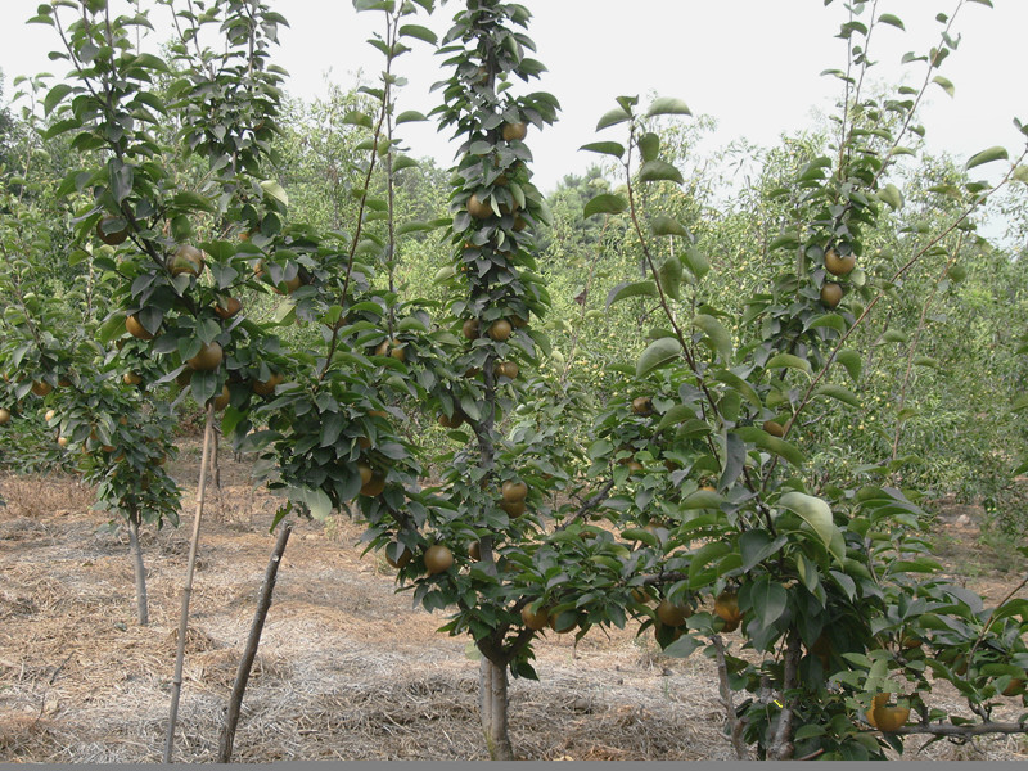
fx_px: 1277
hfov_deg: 43.9
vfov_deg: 33.6
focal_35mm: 43
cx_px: 514
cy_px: 386
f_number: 3
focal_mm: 7.2
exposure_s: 1/350
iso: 80
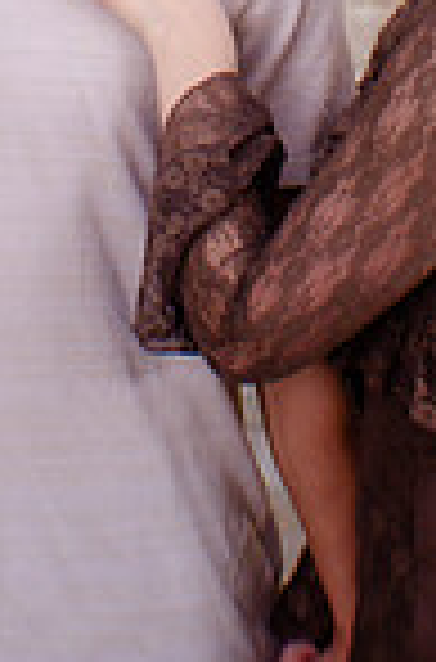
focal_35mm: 161
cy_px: -302
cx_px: 198
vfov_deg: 12.2
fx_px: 2946
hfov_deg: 8.5
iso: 450
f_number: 4
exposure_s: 1/60
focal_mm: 35
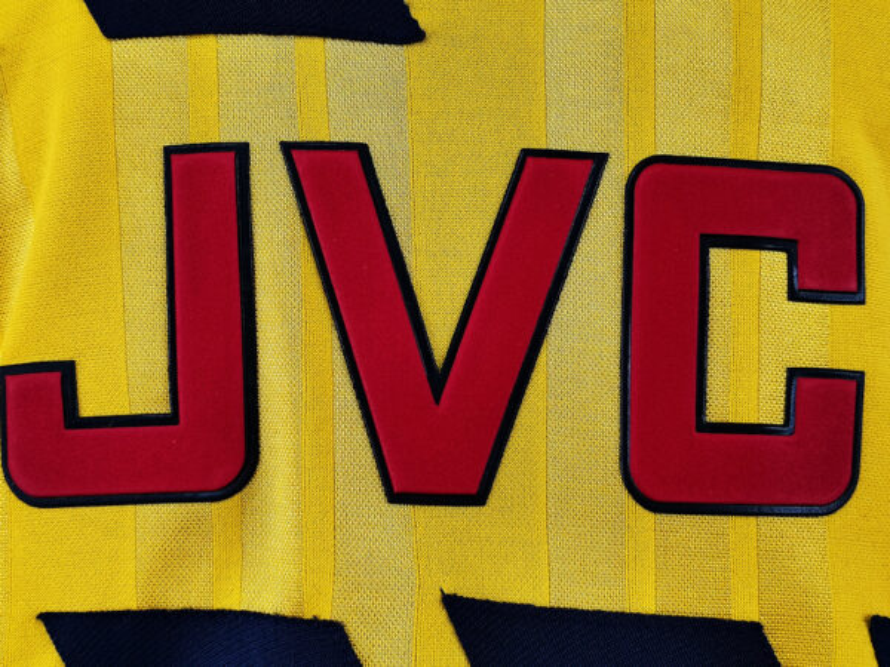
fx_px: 1260
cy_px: 334
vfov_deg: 29.7
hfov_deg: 38.9
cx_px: 445
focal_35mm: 49
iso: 200
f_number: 1.8
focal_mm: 5.58
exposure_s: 1/120
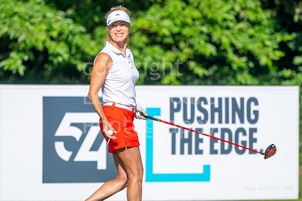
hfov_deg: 4.6
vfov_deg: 3.1
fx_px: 3773
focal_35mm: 450
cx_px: 151
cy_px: 100
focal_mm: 300
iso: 200
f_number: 5
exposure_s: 1/2500
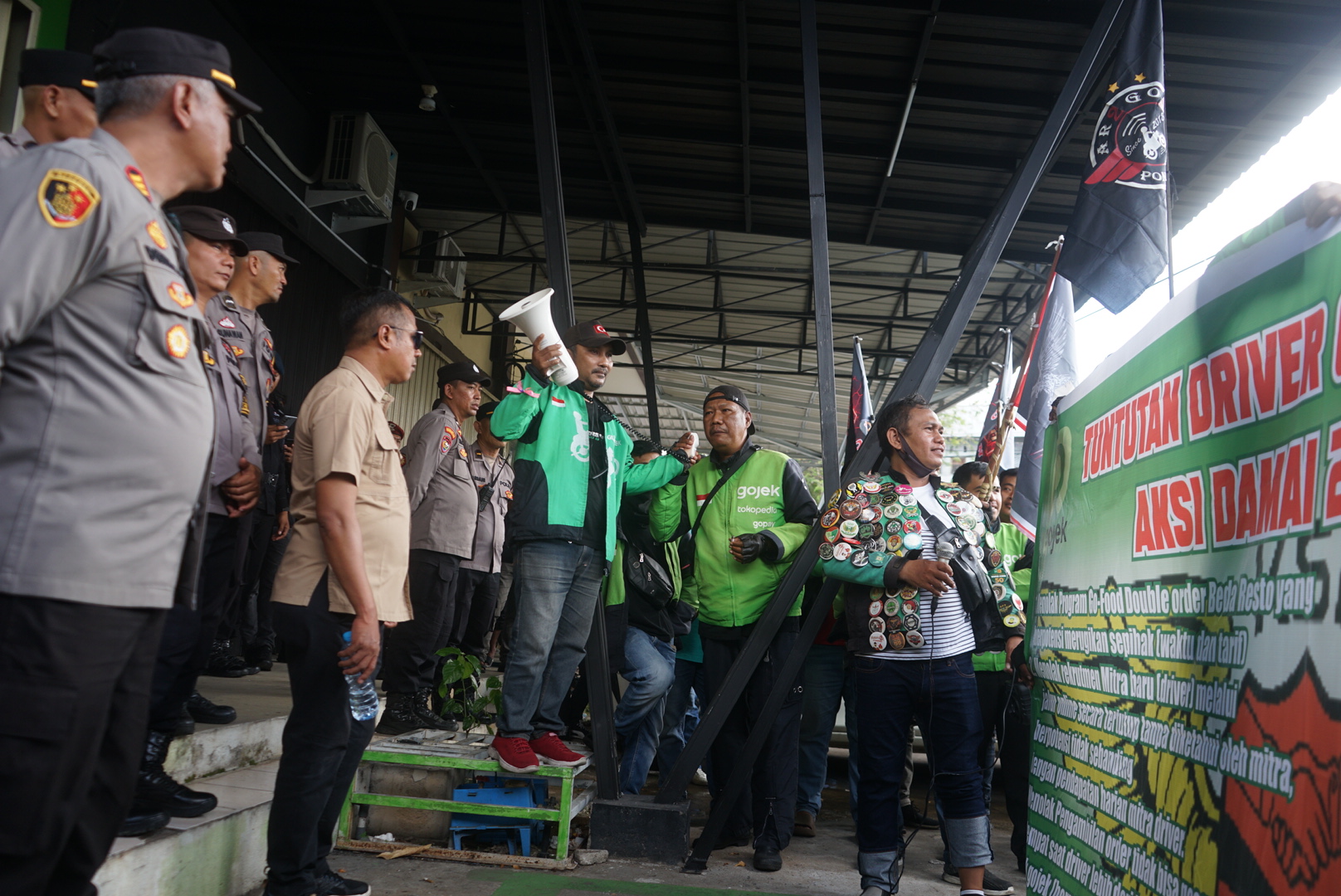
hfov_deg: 63.6
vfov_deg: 45.0
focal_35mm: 29
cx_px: 670
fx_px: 1081
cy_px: 448
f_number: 3.5
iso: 200
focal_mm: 29
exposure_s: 1/200
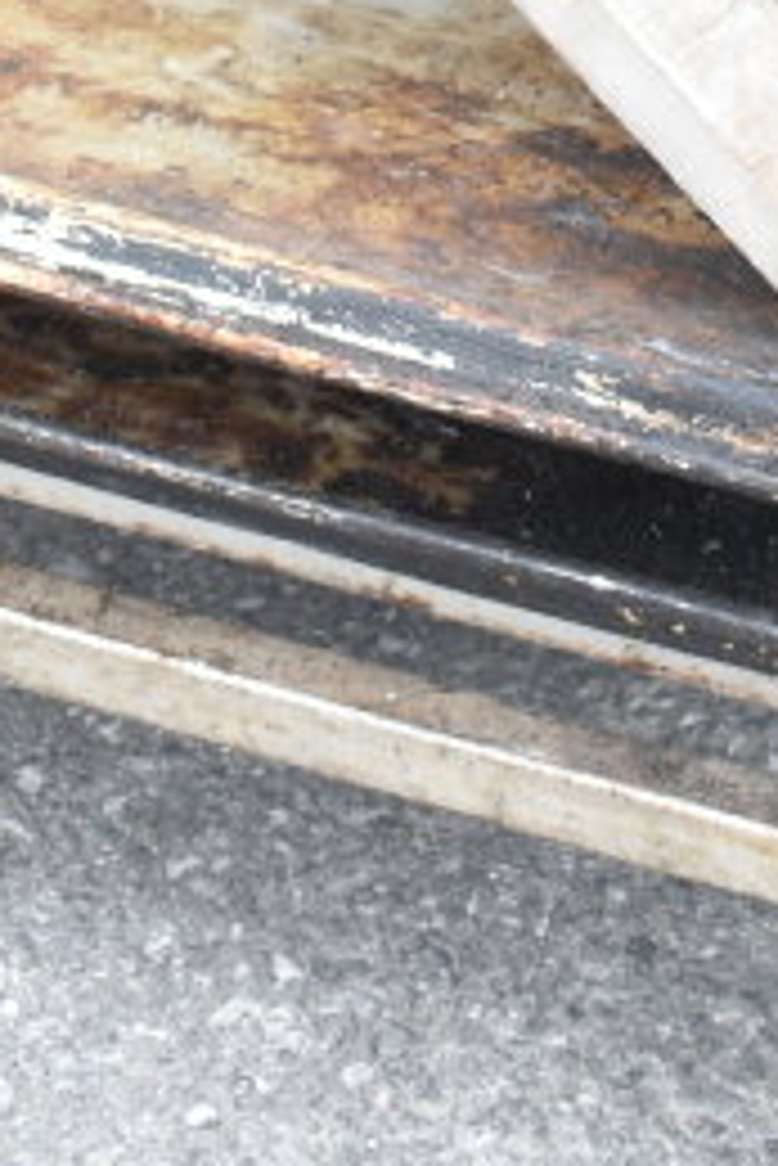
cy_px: -633
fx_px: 4111
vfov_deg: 14.9
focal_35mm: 127
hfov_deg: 10.8
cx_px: 594
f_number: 4.5
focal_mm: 24
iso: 200
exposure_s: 1/80
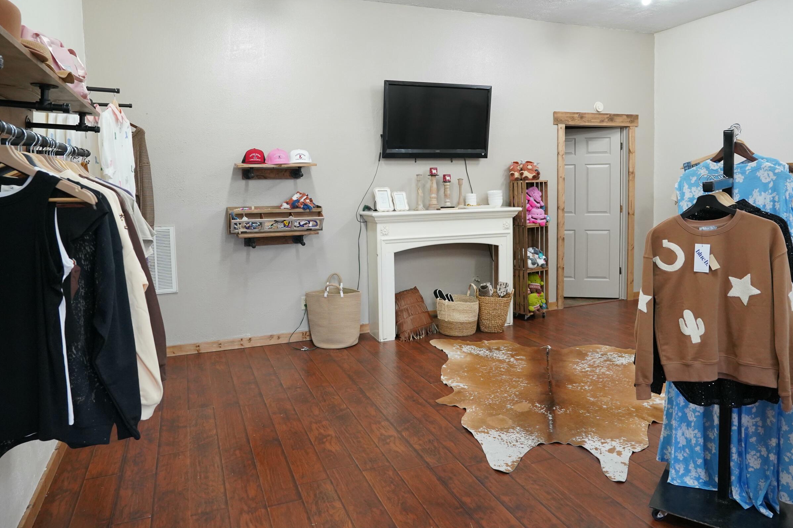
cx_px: 401
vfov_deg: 51.0
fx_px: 551
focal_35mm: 25
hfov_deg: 71.5
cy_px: 216
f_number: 5
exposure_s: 1/125
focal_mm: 20
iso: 3200
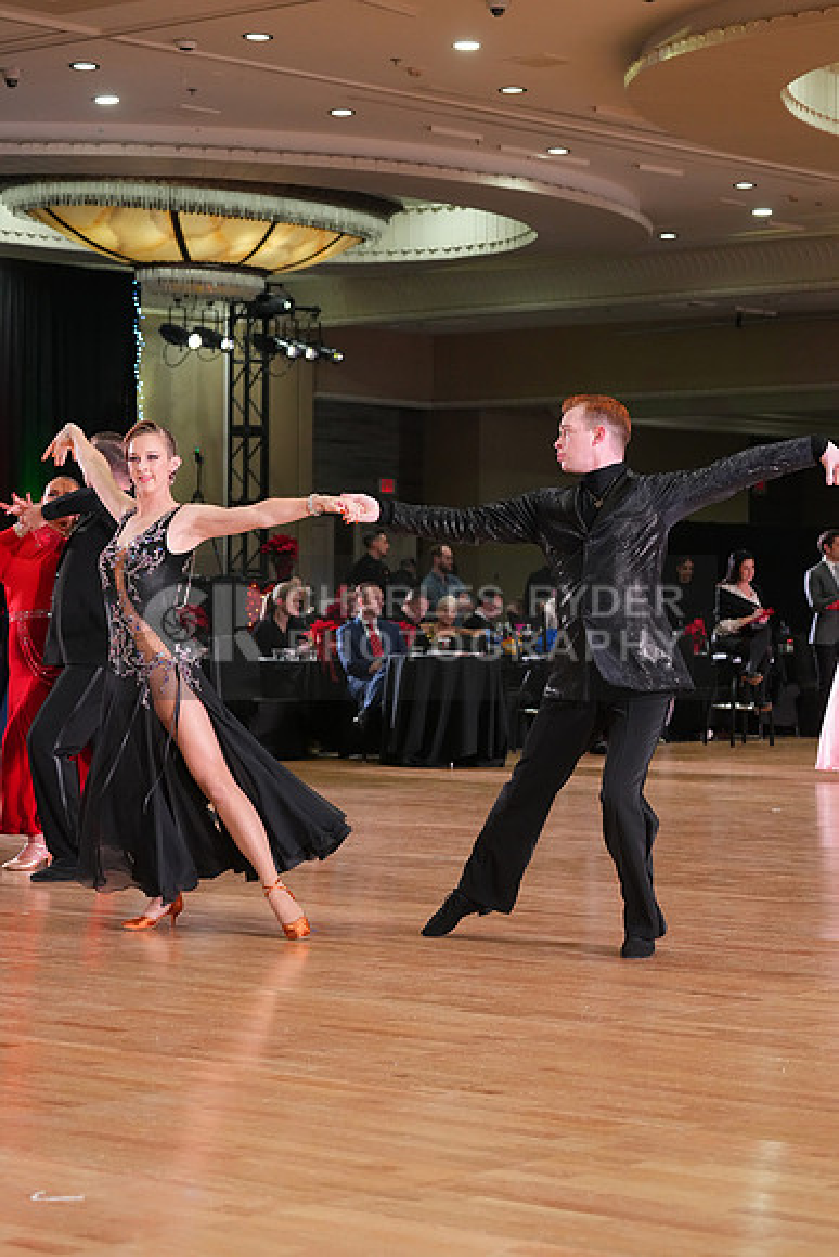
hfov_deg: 16.3
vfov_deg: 24.2
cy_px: 628
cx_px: 420
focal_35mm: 84
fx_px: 2935
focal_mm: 84
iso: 3200
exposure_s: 1/200
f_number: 5.6
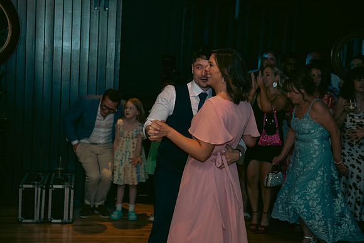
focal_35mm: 60
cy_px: 122
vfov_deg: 22.6
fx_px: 607
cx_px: 182
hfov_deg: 33.4
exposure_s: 1/160
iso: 640
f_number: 3.5
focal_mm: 60
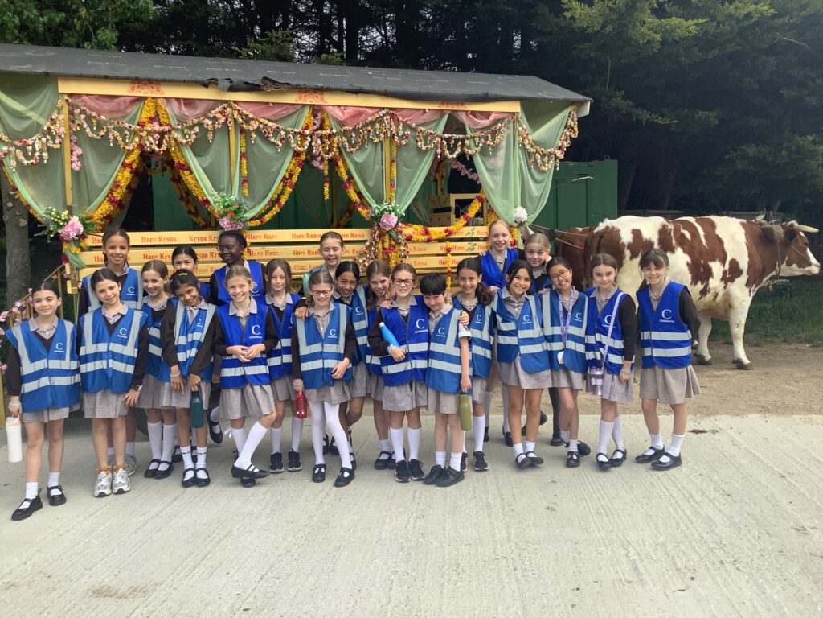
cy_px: 309
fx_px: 737
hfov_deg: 58.4
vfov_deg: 45.4
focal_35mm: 31
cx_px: 412
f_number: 2.4
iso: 25
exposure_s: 1/582
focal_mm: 3.3
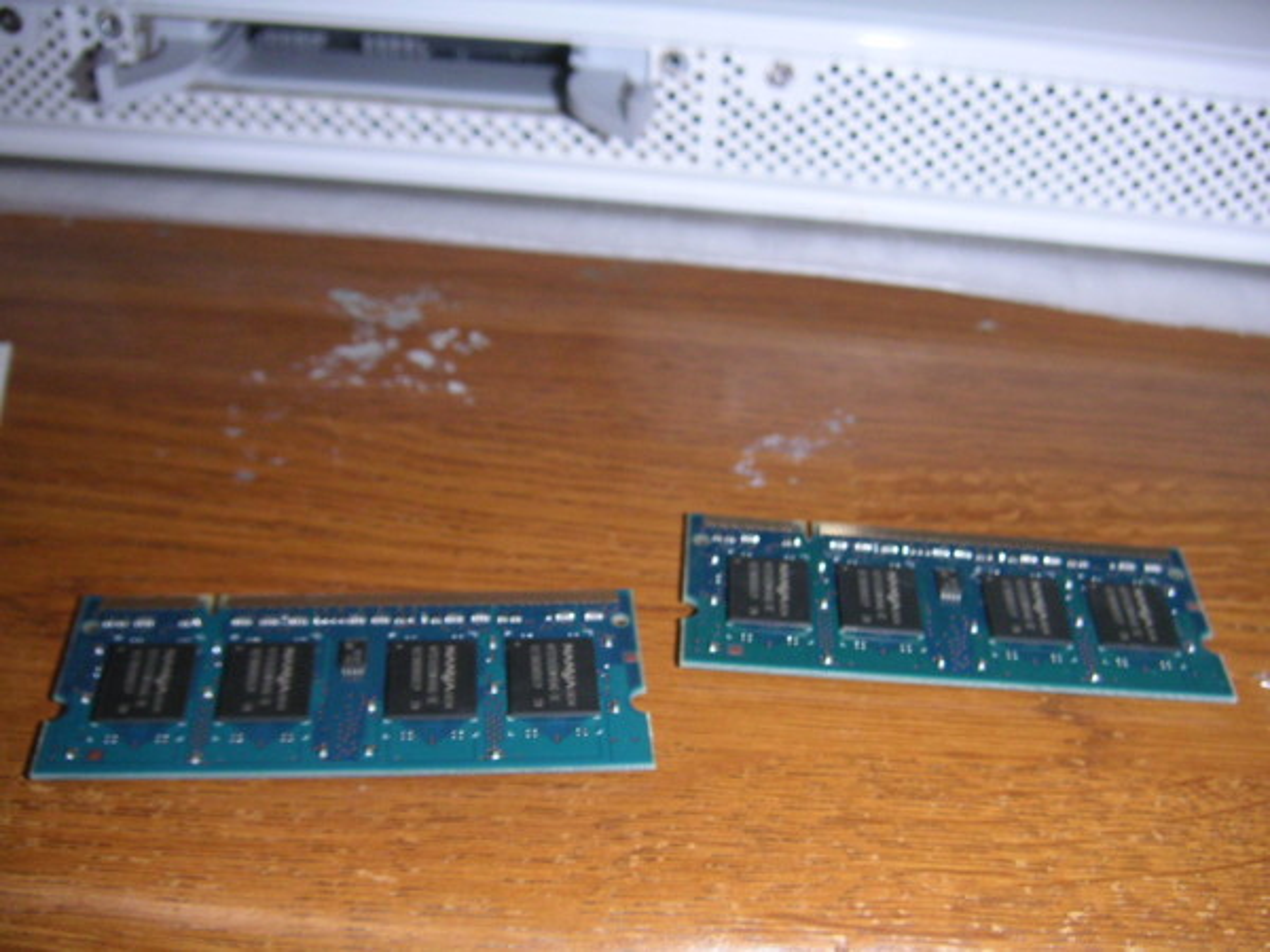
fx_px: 1394
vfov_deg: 37.7
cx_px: 635
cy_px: 476
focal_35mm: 38
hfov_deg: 49.0
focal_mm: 6
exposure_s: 1/45
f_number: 6.7
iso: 160
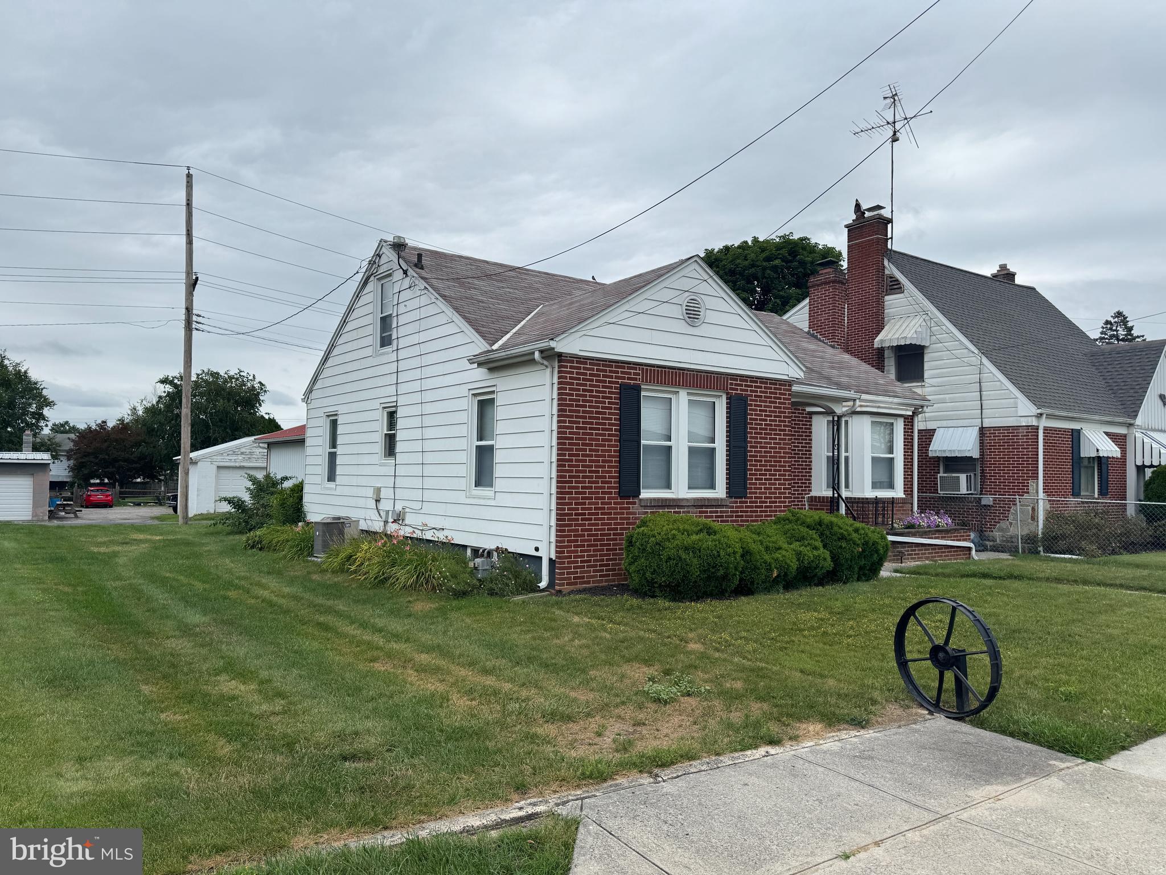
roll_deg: -1.1
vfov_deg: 56.8
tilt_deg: +2.1
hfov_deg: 71.6
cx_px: 583
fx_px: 808
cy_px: 438
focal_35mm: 24
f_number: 1.78
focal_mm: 6.76
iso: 80
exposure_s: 1/3413
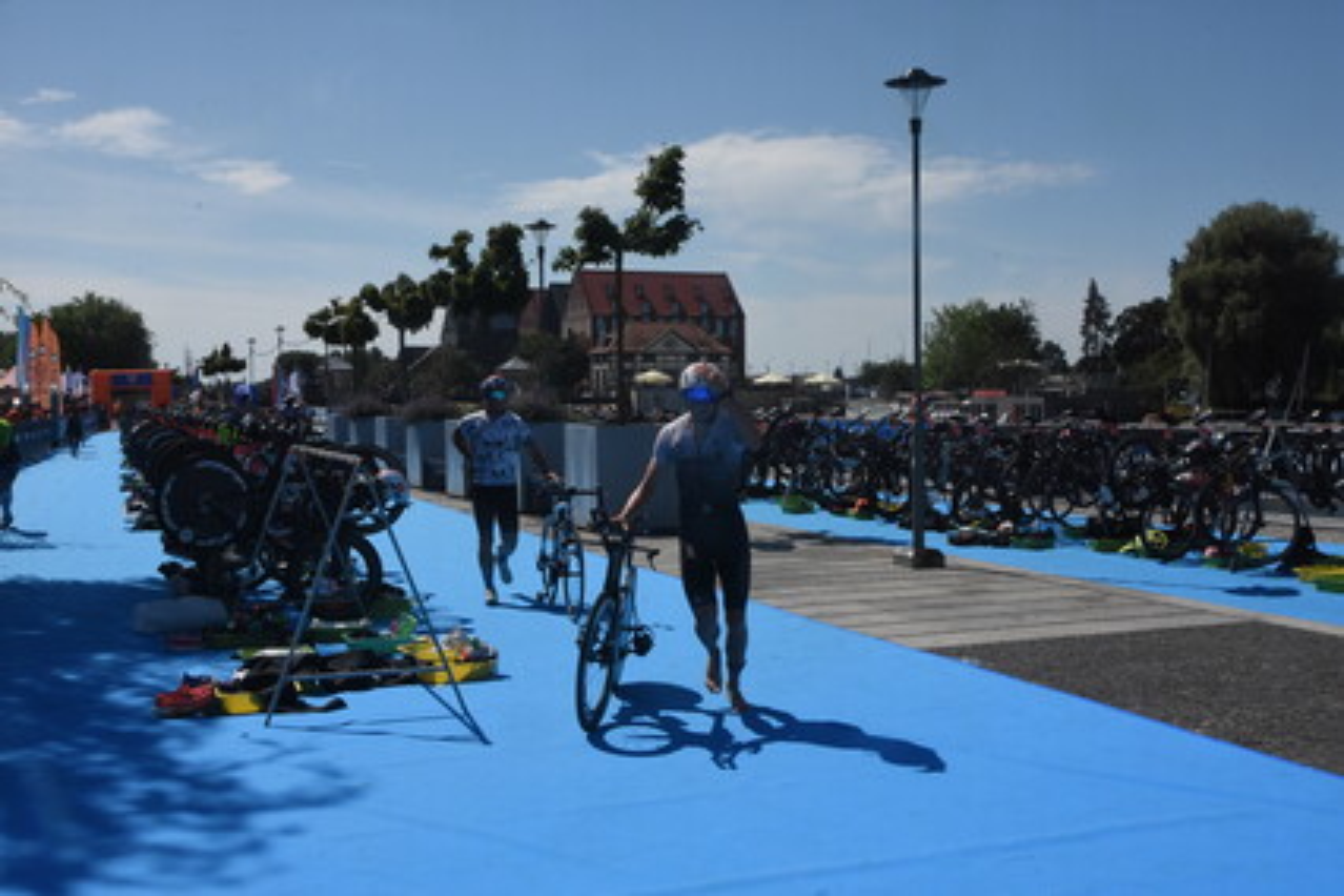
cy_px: 448
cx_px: 672
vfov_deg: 35.5
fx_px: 1400
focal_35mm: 38
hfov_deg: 51.3
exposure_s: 1/1250
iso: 1250
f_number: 18
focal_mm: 25
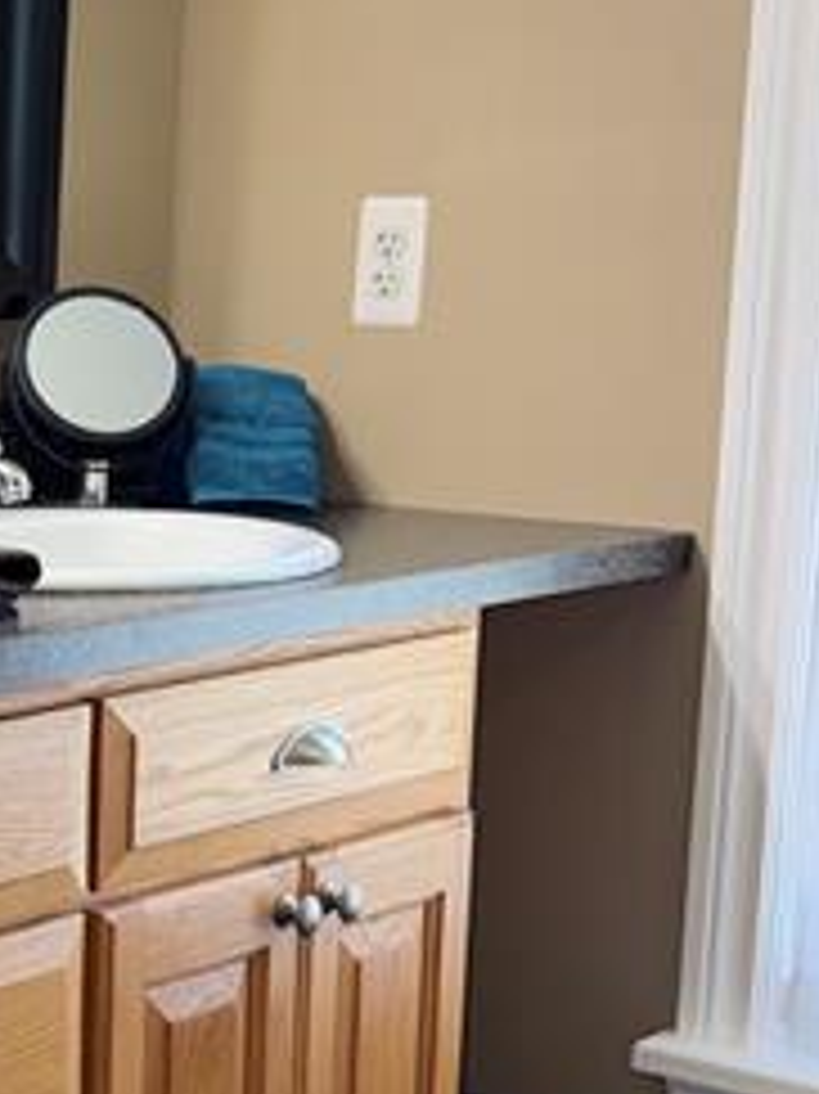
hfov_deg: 17.6
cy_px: 626
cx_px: -378
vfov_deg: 25.6
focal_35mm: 76
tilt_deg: -8.8
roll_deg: -0.6
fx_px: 2400
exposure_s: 1/34
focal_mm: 6.76
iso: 50
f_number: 1.78
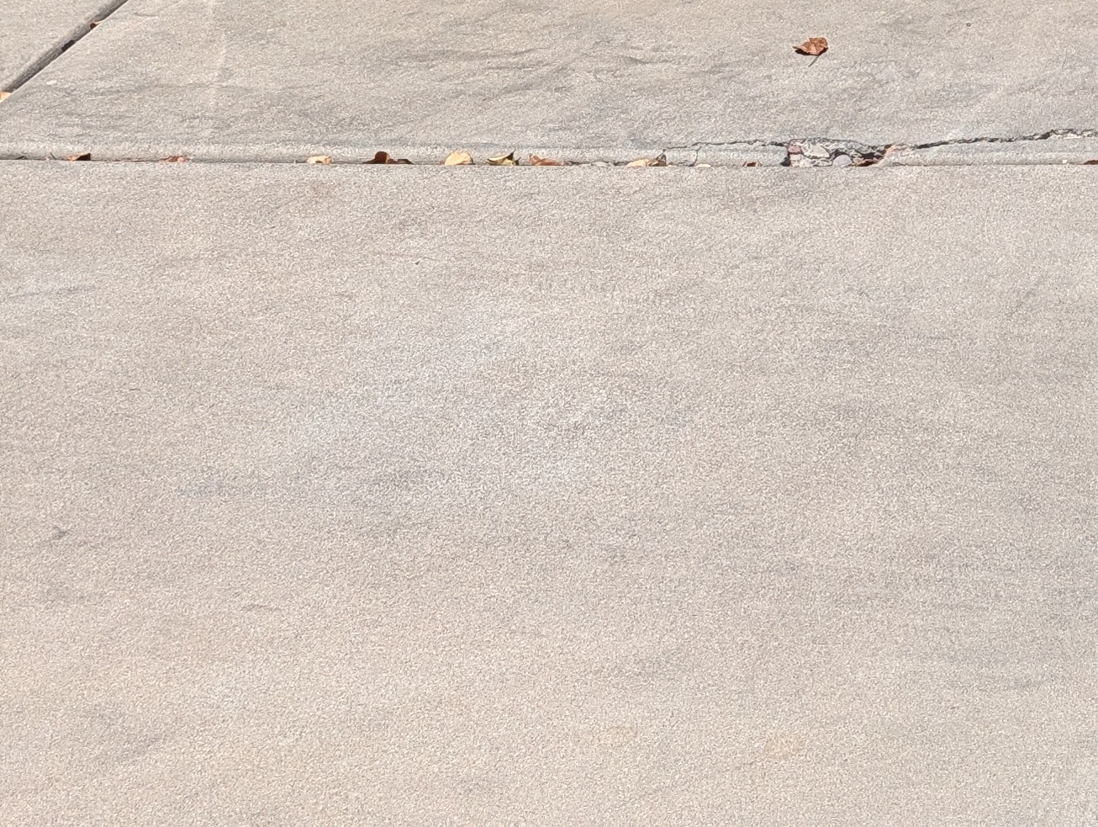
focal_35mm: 75
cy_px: -463
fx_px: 2382
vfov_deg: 17.4
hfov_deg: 22.4
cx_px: 1541
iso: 20
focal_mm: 6.9
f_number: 1.68
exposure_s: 1/6579
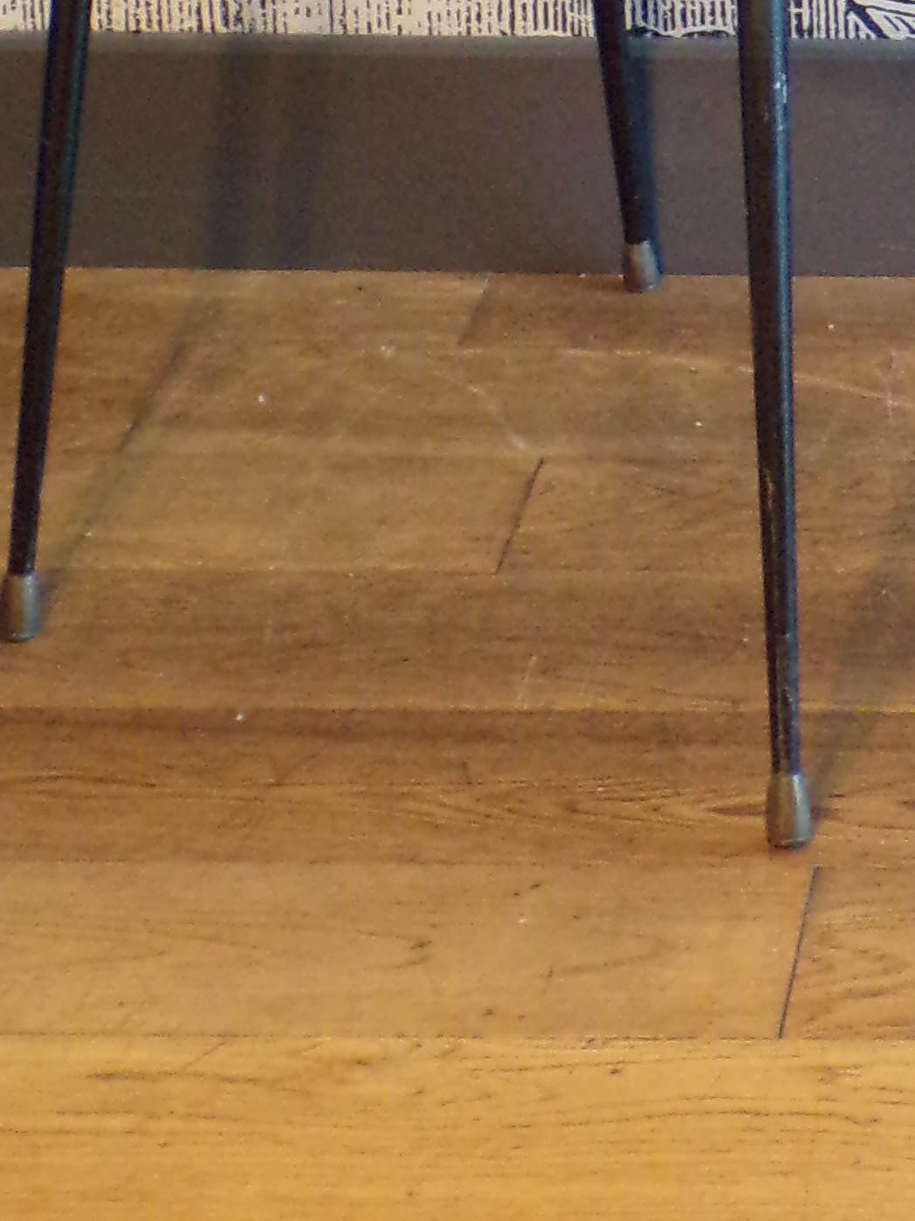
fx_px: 4301
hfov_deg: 11.7
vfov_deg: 14.8
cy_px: -707
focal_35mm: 122
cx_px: 1320
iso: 452
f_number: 3.3
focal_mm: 6.6
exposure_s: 1/20
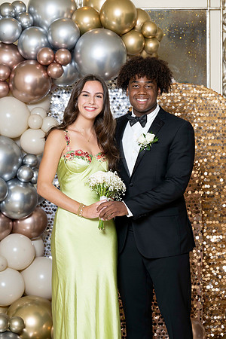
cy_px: 170
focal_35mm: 110
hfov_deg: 12.5
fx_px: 1036
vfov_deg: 18.6
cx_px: 113
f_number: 5.6
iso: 250
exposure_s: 1/200
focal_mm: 110
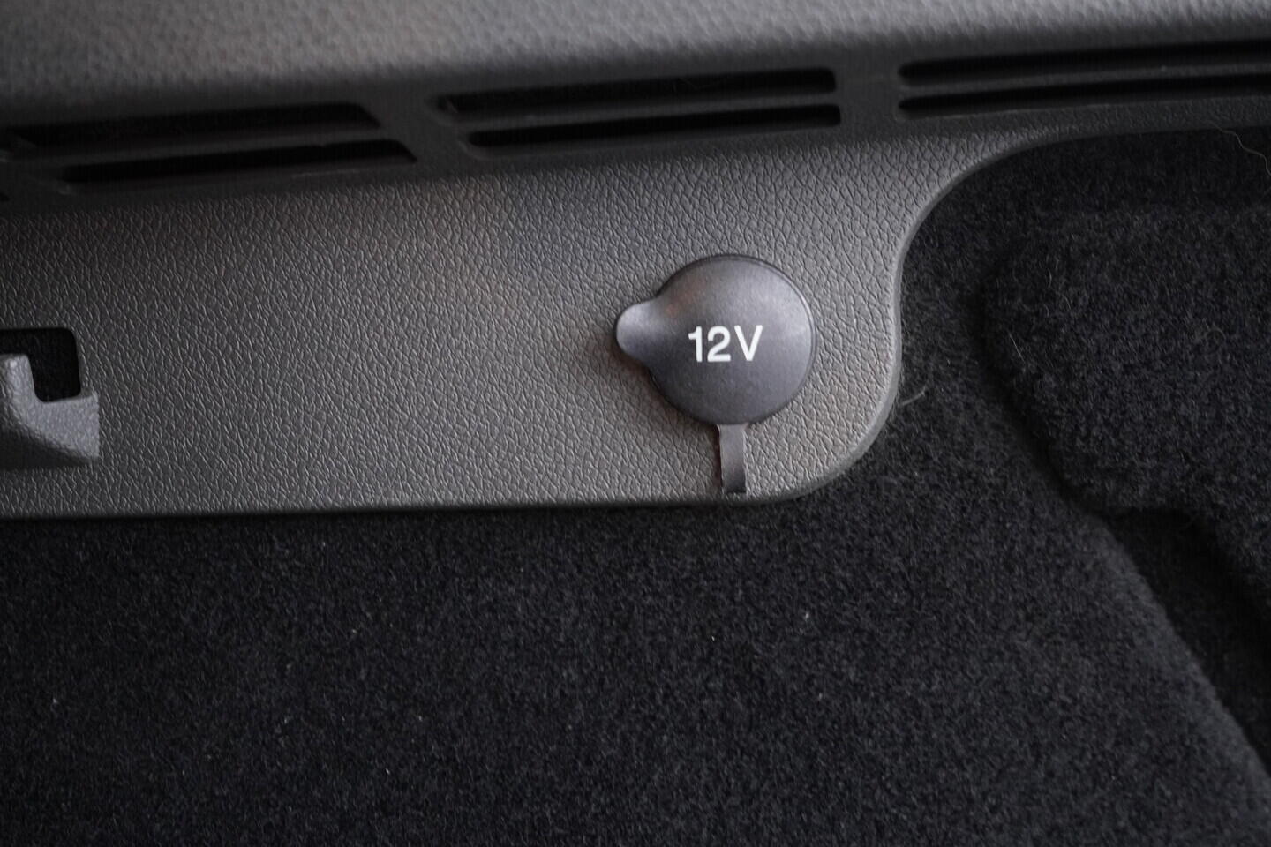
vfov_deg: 36.9
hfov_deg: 53.1
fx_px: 1271
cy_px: 424
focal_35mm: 36
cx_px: 636
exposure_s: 1/40
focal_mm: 24
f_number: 2.8
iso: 2000
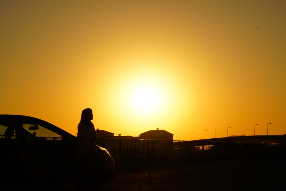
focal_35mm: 61
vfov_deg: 22.3
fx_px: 484
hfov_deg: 32.9
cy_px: 96
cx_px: 143
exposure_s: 1/250
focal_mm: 41
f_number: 19
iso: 100
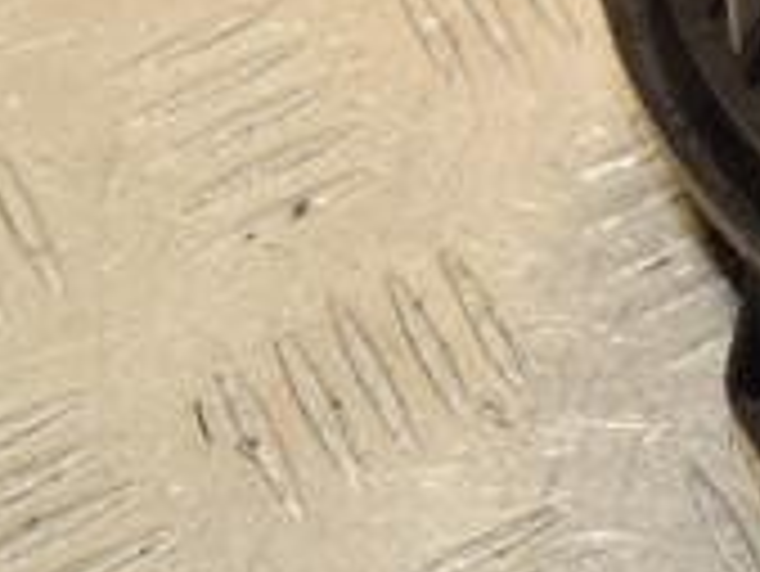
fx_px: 5069
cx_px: 1309
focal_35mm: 231
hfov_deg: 8.3
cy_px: -306
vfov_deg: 6.4
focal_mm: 45
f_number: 8
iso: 800
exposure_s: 1/200
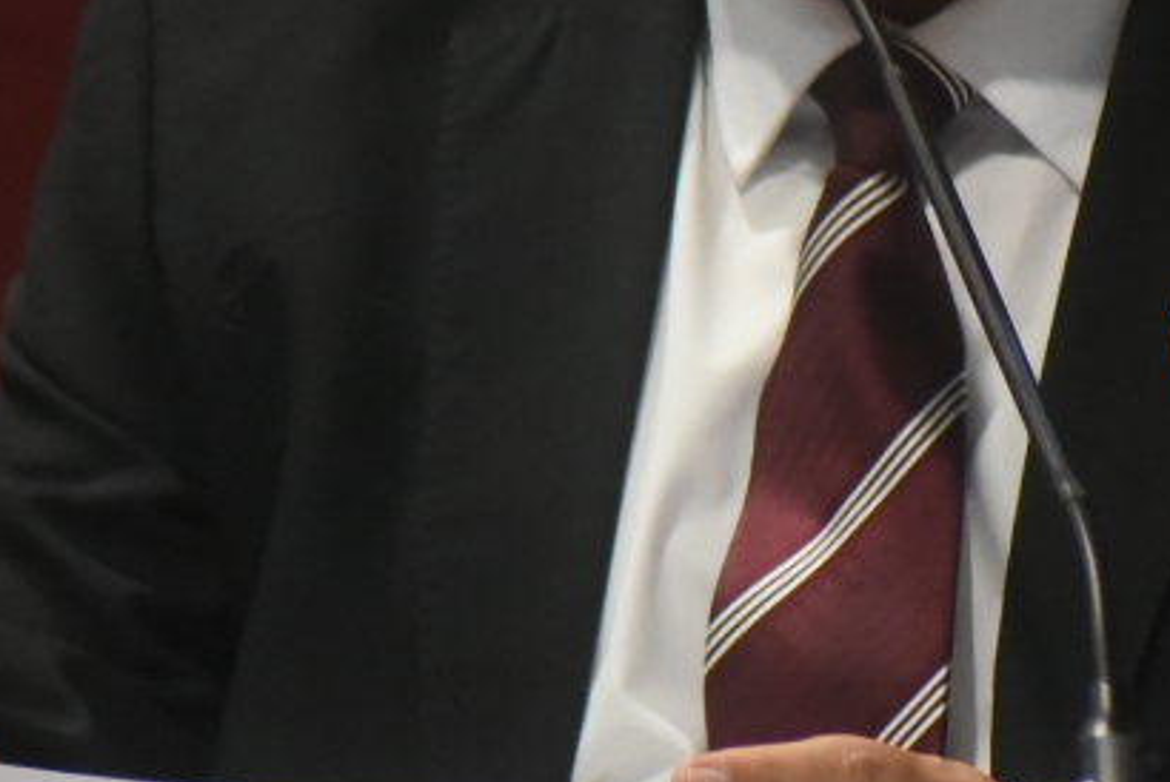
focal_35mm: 1184
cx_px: 825
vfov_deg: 1.2
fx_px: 38506
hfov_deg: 1.7
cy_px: 26
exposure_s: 1/320
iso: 8000
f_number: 5.6
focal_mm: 300
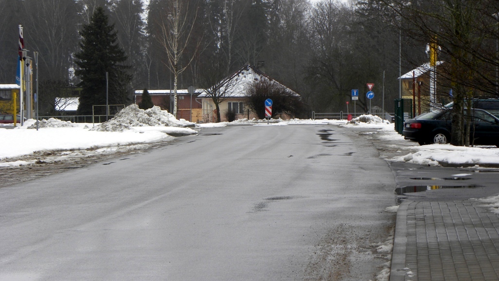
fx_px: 1865
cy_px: 111
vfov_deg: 8.6
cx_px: 249
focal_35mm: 141
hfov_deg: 15.2
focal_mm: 23
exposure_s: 1/210
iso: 64
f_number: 5
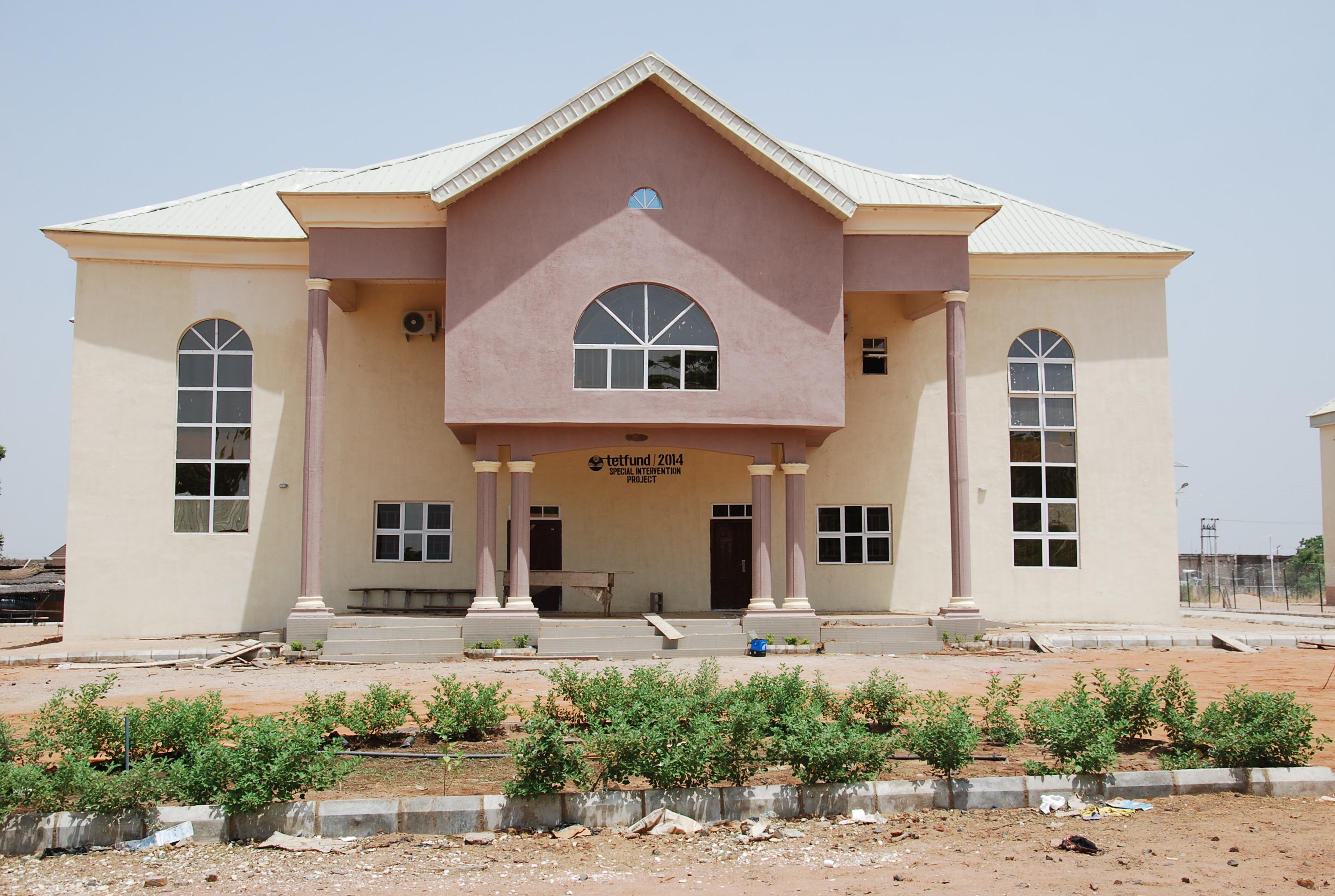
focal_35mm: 39
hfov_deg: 49.5
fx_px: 1449
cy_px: 448
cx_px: 668
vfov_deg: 34.4
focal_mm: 26
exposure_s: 1/250
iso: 100
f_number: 8
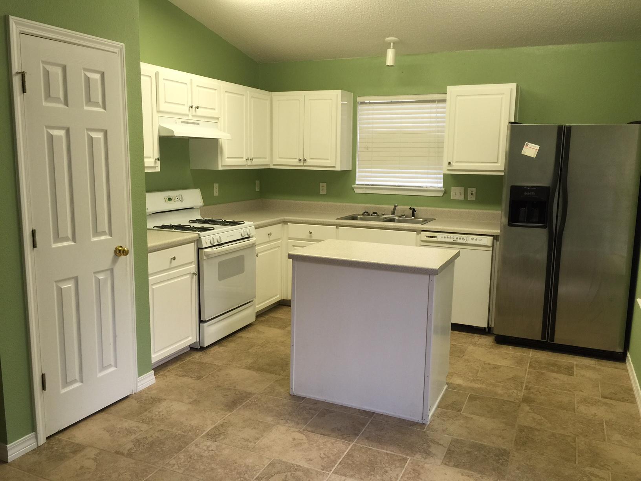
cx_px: 320
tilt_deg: -10.3
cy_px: 240
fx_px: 537
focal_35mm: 29
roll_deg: -1.7
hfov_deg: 61.7
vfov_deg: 48.2
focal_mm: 4.15
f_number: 2.2
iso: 32
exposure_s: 1/15
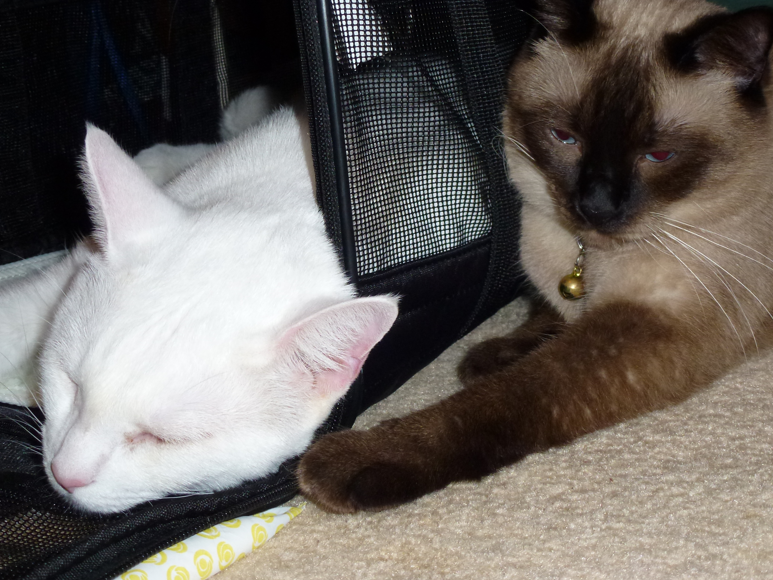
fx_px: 1675
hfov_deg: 26.0
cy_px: 248
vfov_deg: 19.6
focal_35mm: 75
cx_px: 439
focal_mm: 10.9
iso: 250
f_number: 4.5
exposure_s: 1/60
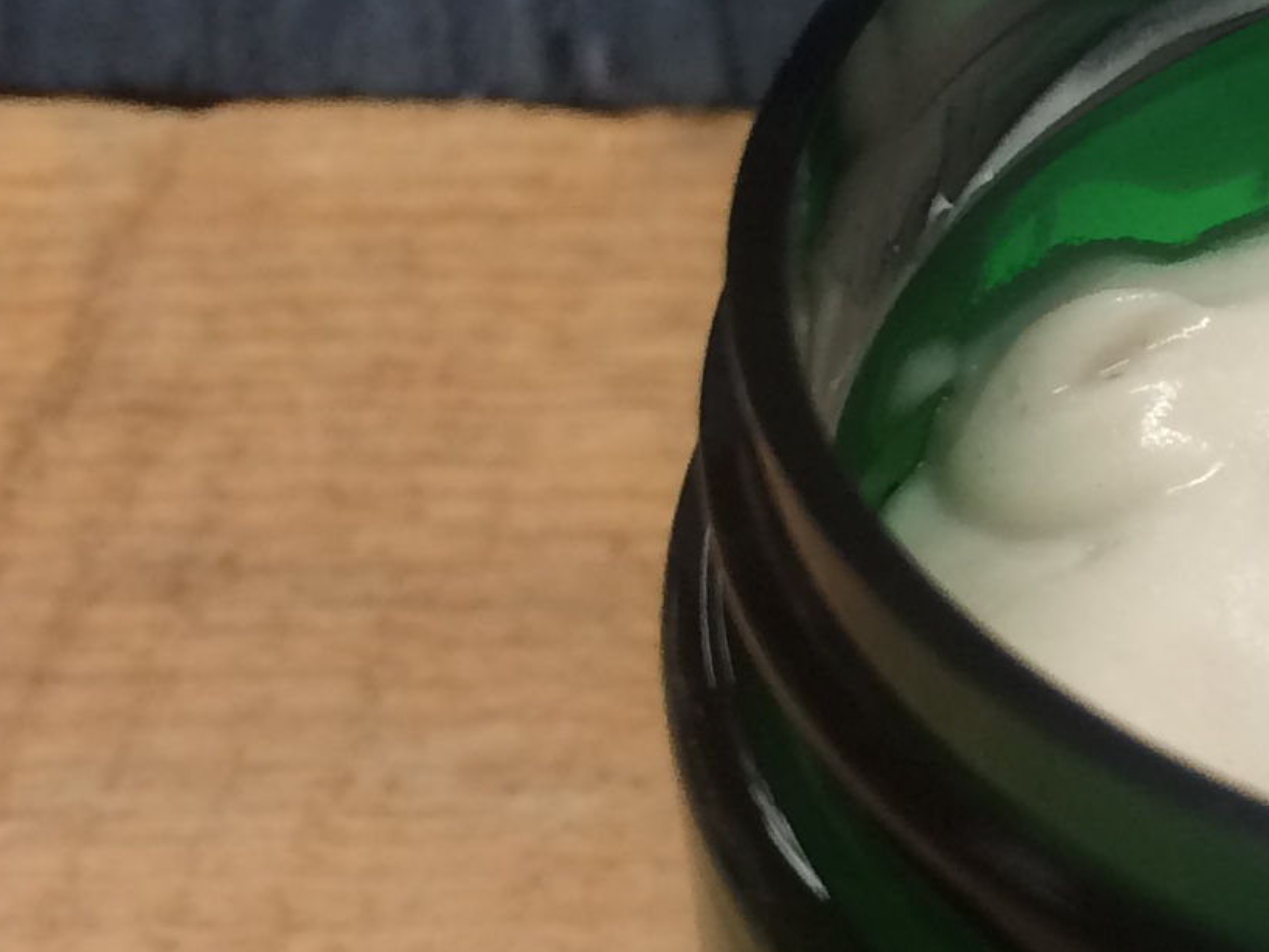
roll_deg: -2.6
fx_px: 4252
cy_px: 134
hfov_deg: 15.4
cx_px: 2025
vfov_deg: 12.7
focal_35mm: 116
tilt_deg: -32.7
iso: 40
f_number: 2.2
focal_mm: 4.15
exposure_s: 1/40
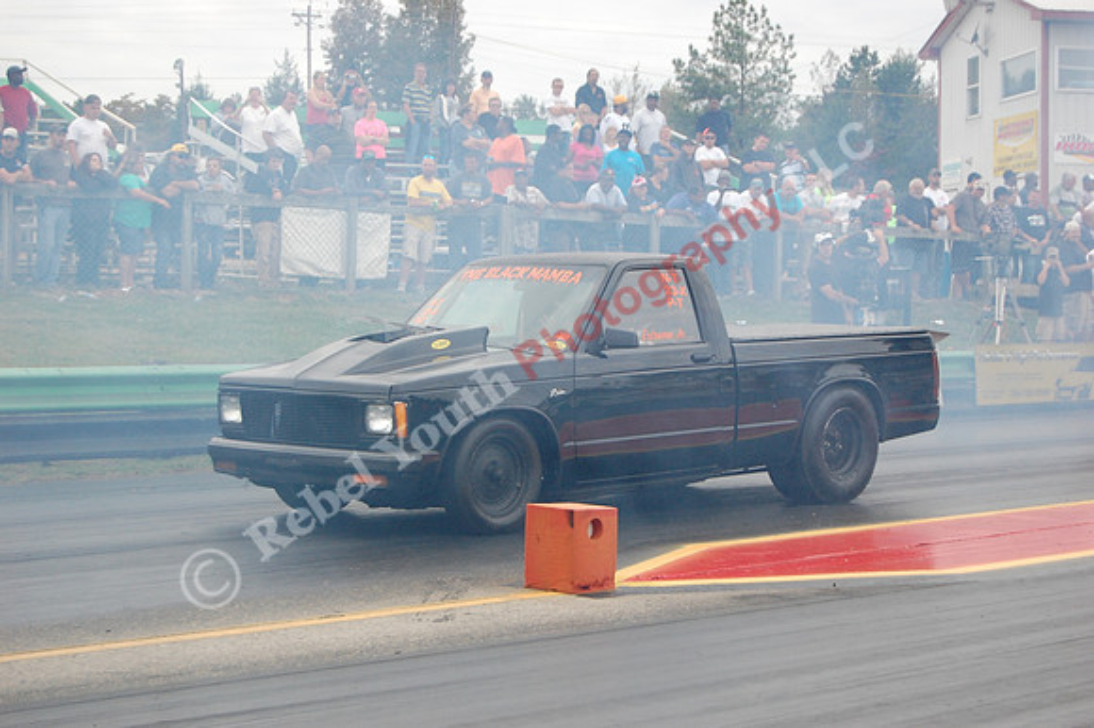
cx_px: 547
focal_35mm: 72
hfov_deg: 28.1
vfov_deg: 18.9
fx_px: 2187
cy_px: 364
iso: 800
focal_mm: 48
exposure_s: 1/250
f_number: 5.6
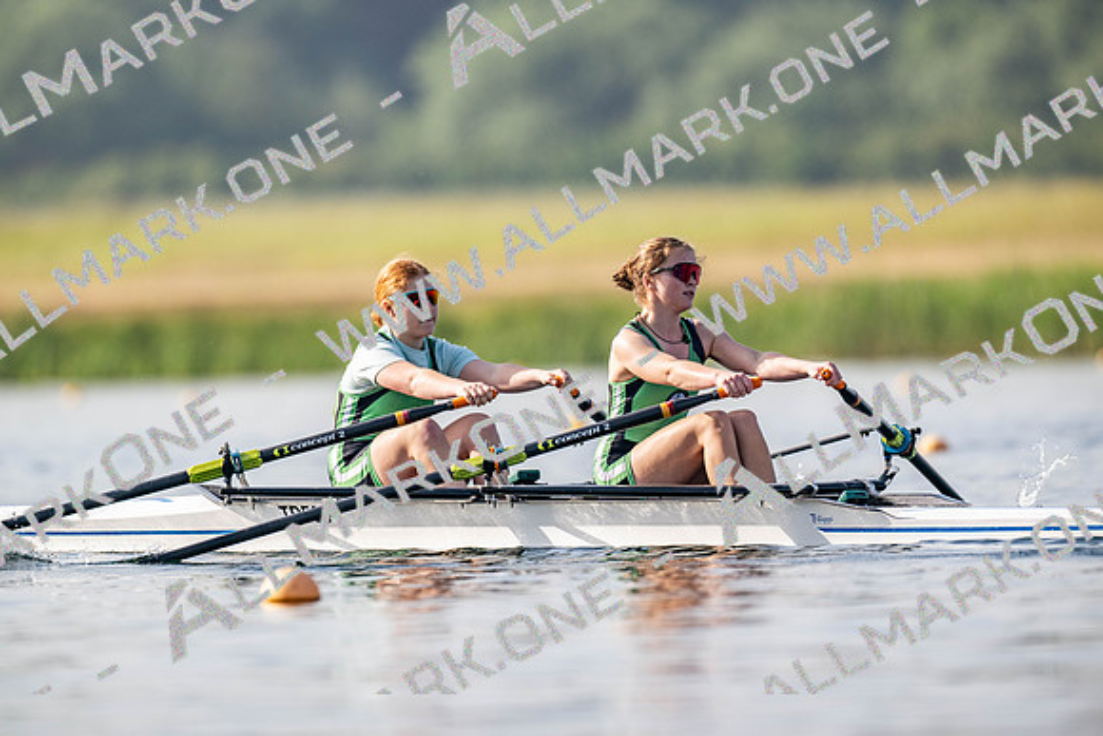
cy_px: 368
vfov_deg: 2.3
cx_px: 552
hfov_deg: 3.4
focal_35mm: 600
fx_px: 18387
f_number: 5
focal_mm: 600
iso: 220
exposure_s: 1/2500
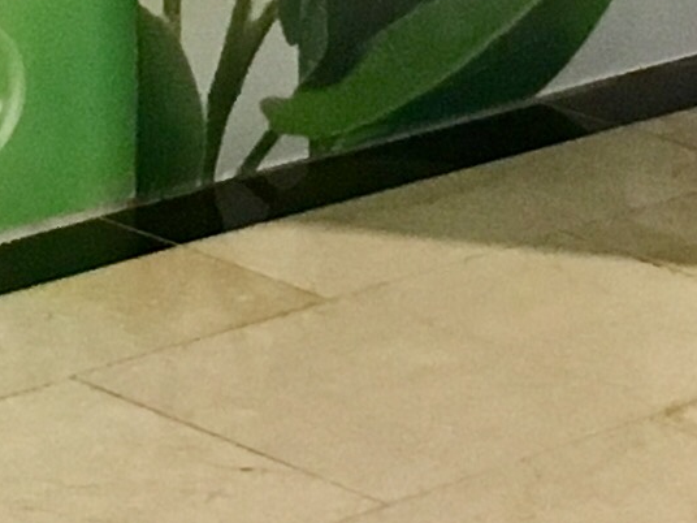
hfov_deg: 9.1
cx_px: 492
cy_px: -531
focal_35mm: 218
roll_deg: -0.9
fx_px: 4389
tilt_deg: -5.6
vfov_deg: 6.6
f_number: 2.2
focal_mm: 4.15
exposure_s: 1/30
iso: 125
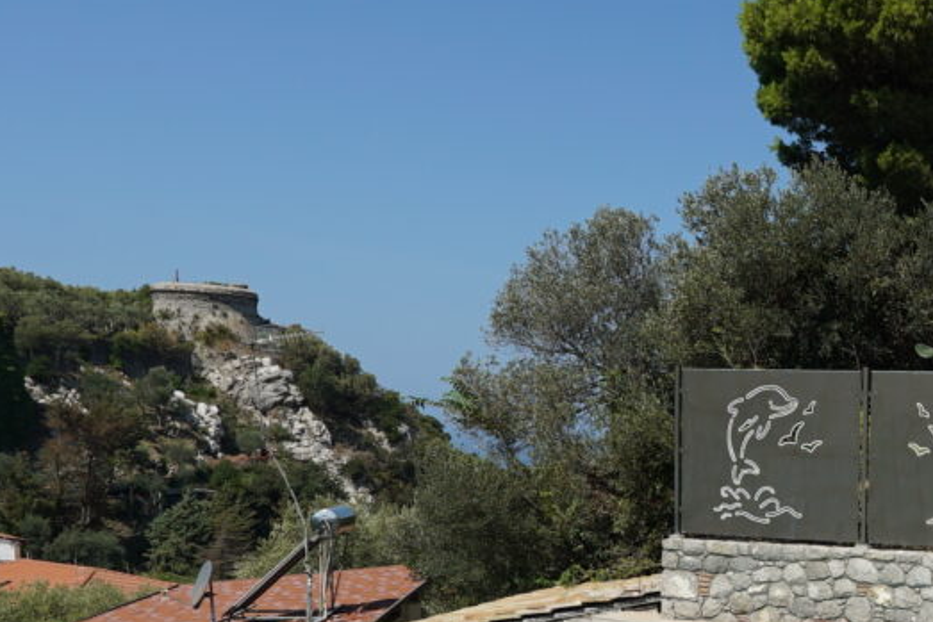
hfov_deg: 35.6
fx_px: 1256
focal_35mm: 48
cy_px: 547
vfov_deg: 27.0
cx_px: 992
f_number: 13
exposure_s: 1/200
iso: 100
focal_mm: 16.5
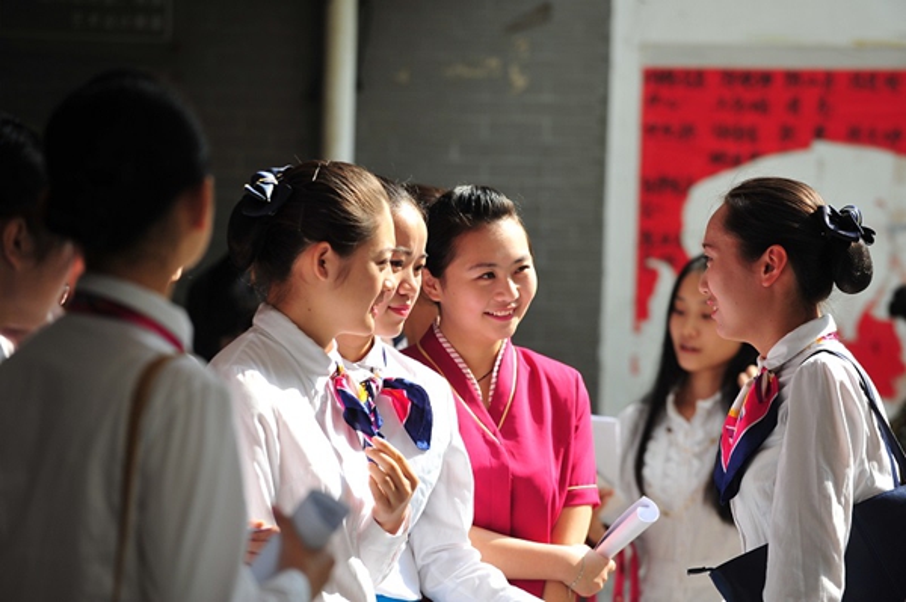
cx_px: 453
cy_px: 301
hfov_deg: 10.3
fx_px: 5029
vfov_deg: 6.9
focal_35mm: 200
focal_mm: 200
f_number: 4
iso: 400
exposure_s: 1/640
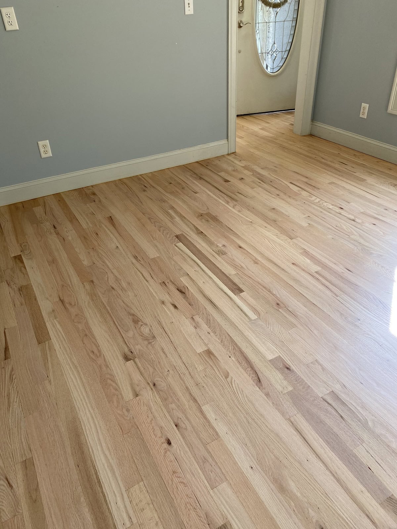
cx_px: 198
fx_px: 398
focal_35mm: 26
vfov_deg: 67.3
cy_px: 264
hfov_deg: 53.1
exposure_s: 1/122
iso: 40
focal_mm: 4.2
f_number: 1.8
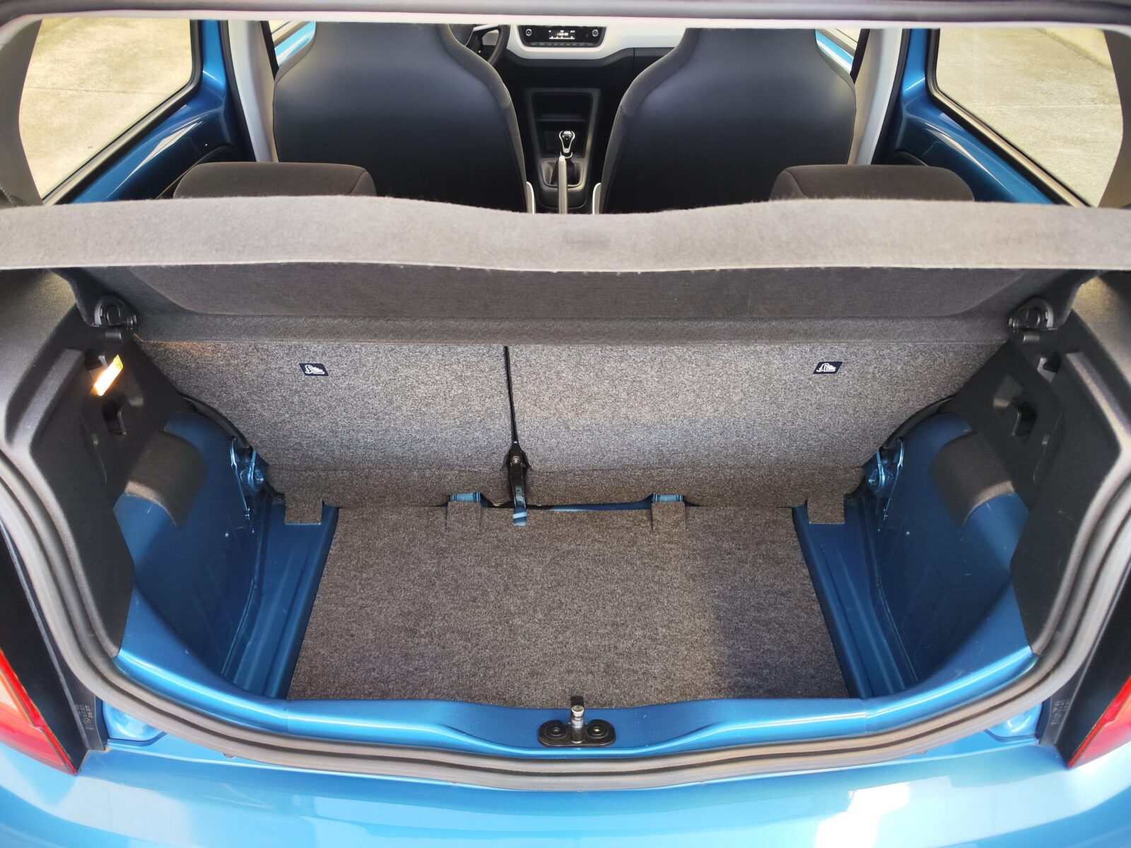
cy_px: 424
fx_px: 751
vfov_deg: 58.9
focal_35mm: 23
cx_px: 566
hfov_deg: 73.9
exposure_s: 1/100
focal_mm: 7.01
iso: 324
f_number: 1.69
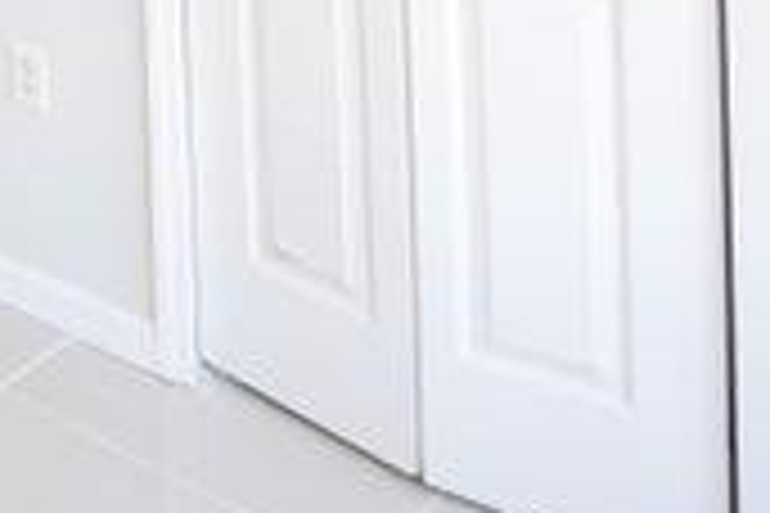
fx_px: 1347
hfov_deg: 24.4
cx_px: -405
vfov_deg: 16.1
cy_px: -549
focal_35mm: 63
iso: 800
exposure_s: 1/100
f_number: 5
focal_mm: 10
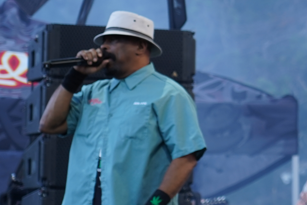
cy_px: -11
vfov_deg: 4.2
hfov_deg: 6.3
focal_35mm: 327
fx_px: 2788
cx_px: 396
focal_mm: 105
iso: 320
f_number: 4
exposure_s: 1/160
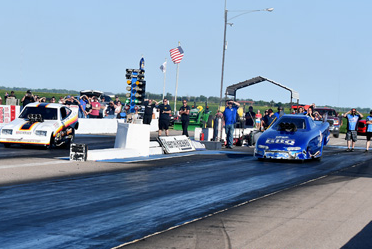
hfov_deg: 14.5
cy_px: 118
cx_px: 142
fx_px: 1459
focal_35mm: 141
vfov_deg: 9.8
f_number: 5.6
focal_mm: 70
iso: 160
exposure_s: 1/1250
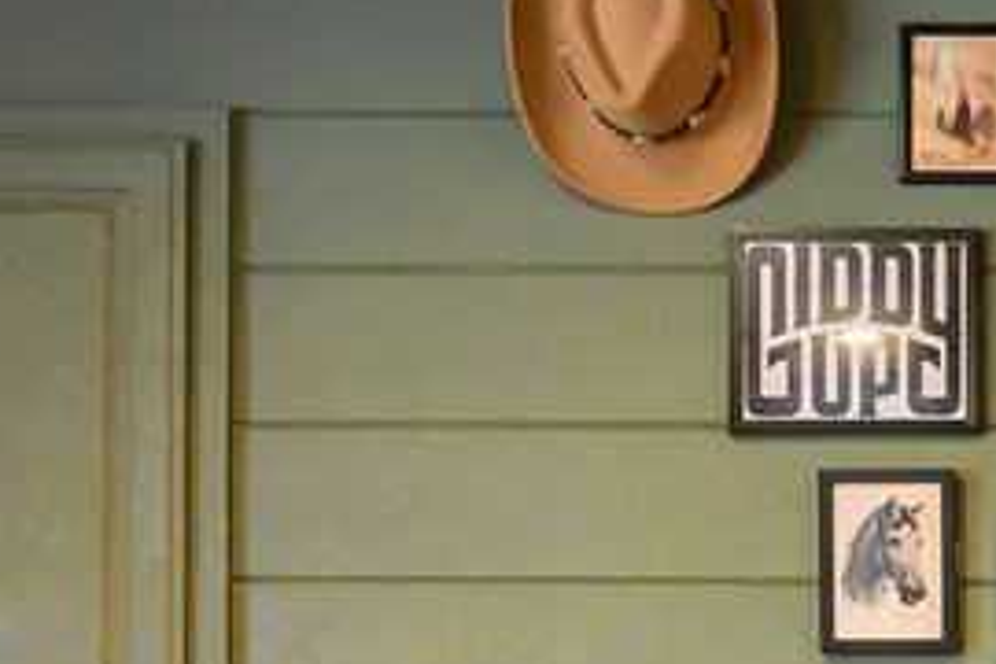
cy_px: 1018
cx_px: 1295
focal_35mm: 106
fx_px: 2932
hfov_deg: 18.0
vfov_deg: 12.3
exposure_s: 1/60
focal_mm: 14
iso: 500
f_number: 4
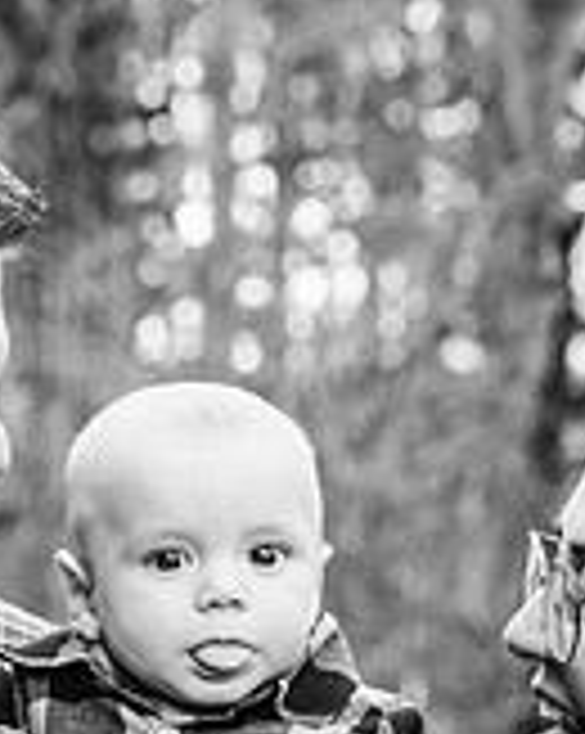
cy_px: 687
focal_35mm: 234
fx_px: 5074
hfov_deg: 6.6
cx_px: 194
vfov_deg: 8.2
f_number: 5
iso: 640
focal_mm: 70
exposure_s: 1/200
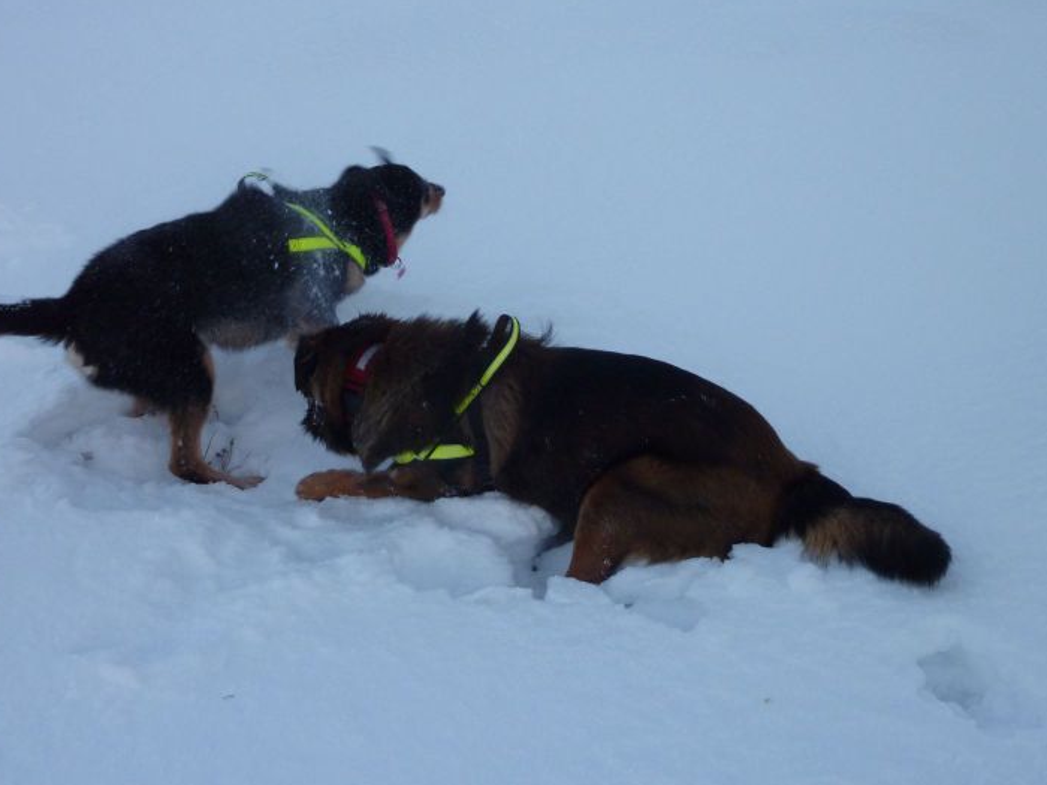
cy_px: 359
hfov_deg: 39.7
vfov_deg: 30.3
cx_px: 531
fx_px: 1452
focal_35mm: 48
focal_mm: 6.9
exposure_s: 1/200
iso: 160
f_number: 3.7
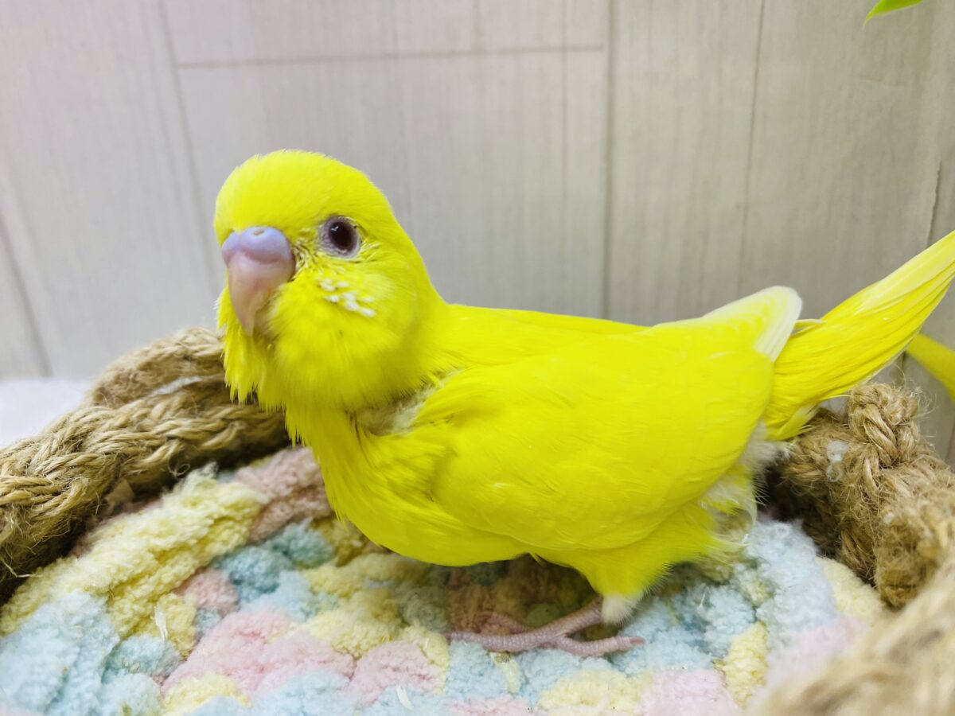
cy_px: 358
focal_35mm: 25
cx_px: 478
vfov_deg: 54.9
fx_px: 690
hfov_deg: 69.4
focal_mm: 4.25
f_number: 1.8
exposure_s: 1/100
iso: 100
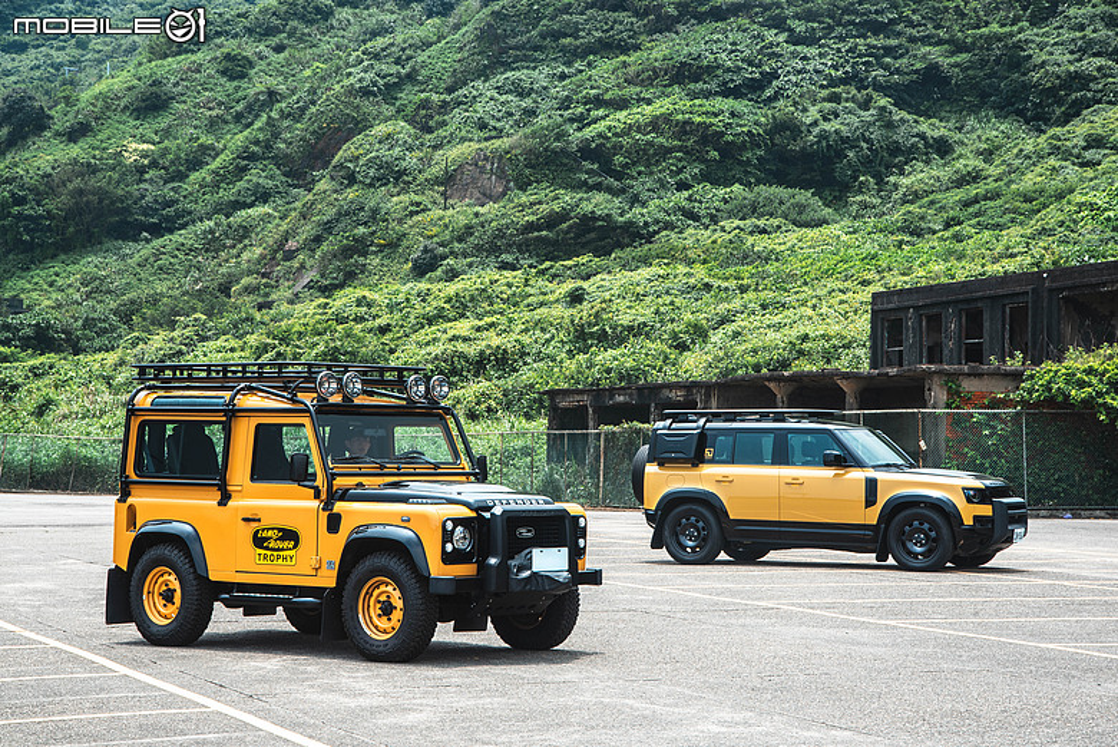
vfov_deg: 16.7
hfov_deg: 24.7
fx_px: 2548
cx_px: 559
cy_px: 374
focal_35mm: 82
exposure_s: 1/80
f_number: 5.6
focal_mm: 82
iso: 200
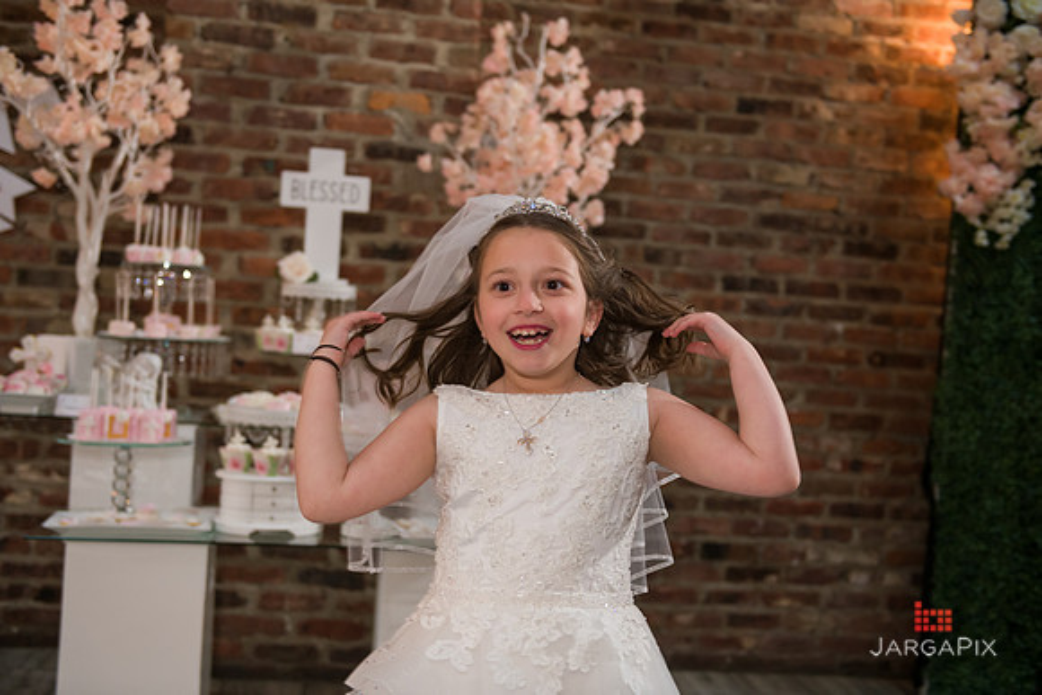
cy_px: 348
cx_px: 521
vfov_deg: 29.9
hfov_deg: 43.6
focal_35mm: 45
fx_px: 1303
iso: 1000
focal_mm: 45
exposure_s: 1/125
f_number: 3.2
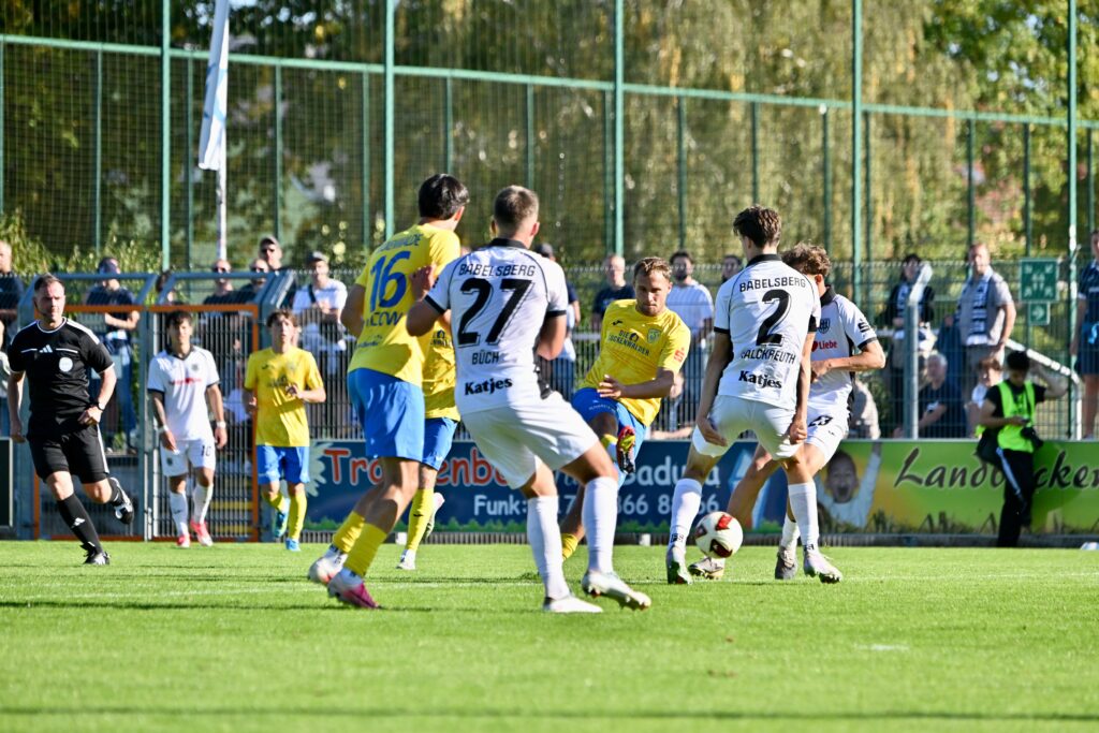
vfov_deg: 5.1
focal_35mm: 270
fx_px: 8243
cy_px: 366
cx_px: 550
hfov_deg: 7.6
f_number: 5.6
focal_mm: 270
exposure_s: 1/1600
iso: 400
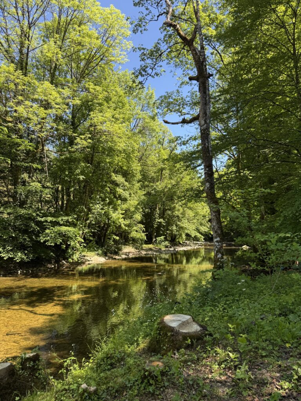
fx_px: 278
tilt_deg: +6.0
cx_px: 150
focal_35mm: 24
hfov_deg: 56.8
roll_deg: -0.3
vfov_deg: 71.6
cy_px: 200
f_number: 1.78
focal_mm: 6.76
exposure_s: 1/931
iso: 80
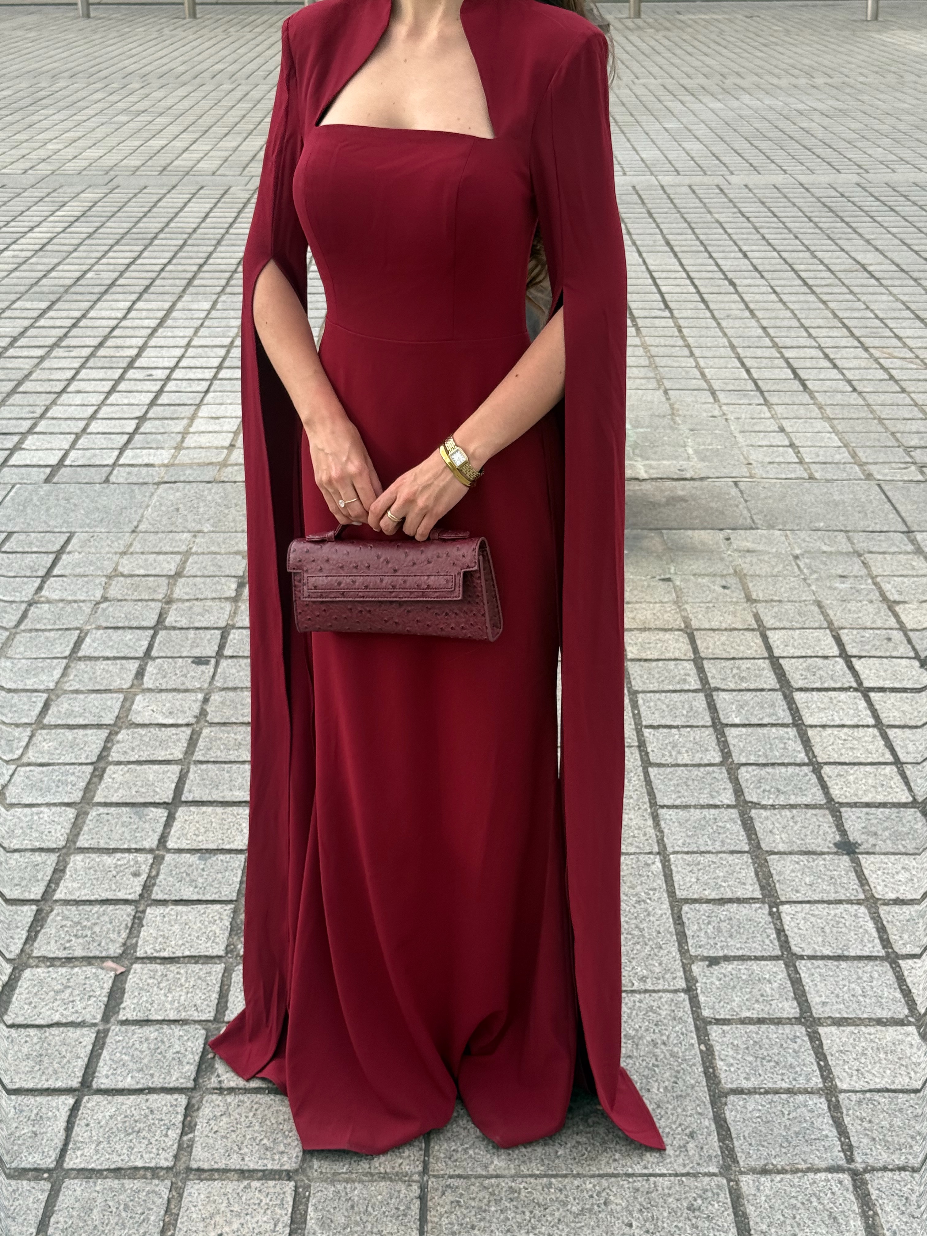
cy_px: 618
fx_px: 1714
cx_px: 464
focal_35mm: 48
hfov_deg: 30.3
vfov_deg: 39.7
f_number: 1.78
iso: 64
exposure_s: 1/506
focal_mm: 6.76
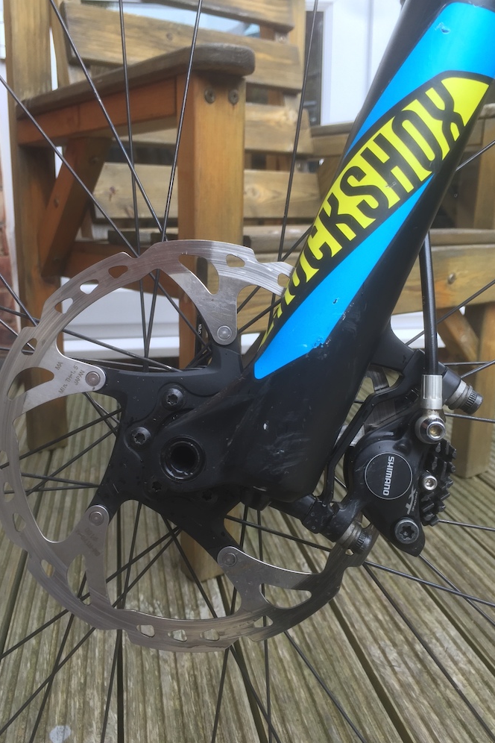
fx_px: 639
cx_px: 224
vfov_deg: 60.3
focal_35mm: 31
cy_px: 366
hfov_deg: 42.3
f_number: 2.2
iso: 40
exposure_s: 1/100
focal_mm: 4.15
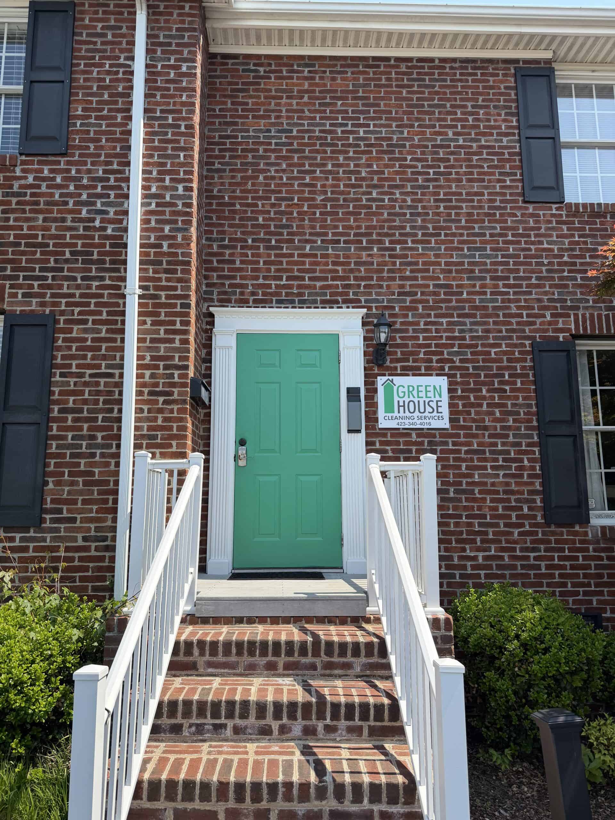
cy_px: 410
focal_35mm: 24
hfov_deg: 56.8
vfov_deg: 71.6
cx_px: 308
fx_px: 569
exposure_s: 1/3279
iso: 100
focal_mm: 6.76
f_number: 1.78
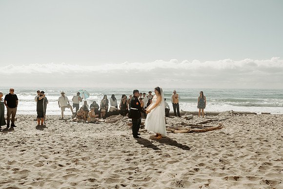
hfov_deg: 54.2
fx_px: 276
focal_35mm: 35
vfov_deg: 37.7
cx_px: 142
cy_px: 94
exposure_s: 1/3200
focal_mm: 35
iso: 100
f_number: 4
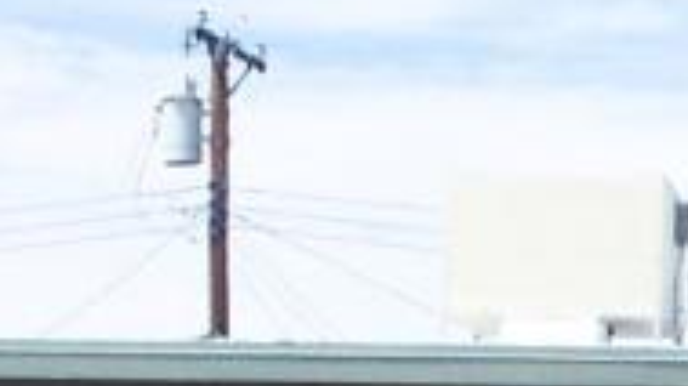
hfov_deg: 9.6
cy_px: 772
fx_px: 4084
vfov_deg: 5.3
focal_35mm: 224
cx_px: 721
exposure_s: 1/125
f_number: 9.5
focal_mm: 7.5
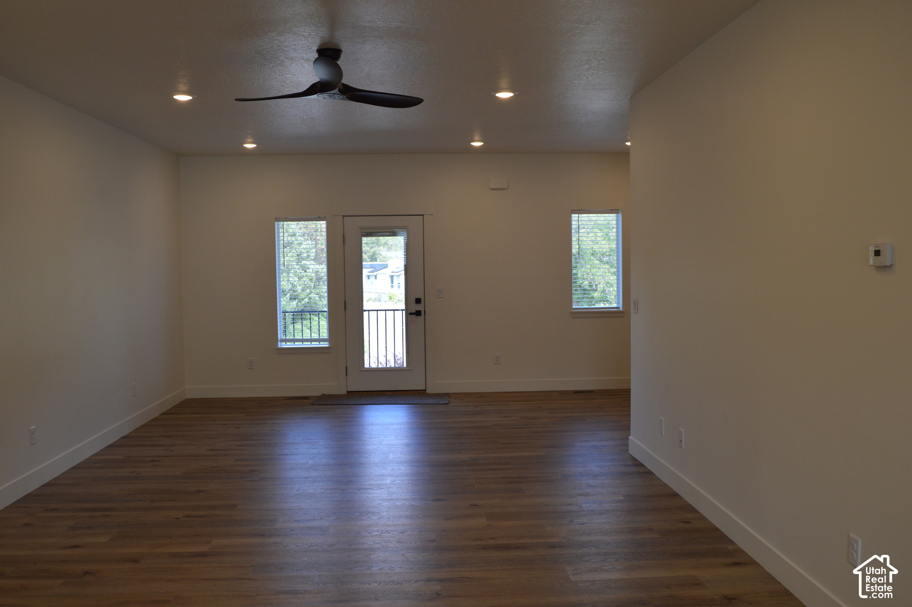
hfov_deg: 62.0
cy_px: 304
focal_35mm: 30
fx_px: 759
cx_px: 456
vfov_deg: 43.5
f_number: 5.6
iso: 400
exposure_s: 1/125
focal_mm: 20
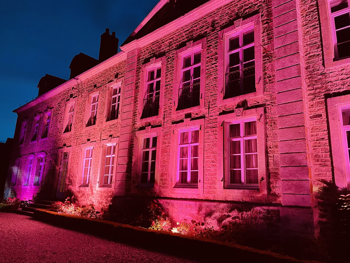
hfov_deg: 67.3
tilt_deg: +13.7
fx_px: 263
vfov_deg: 53.1
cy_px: 132
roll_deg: -2.1
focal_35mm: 26
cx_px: 175
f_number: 1.6
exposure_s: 1/50
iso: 500
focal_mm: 4.2
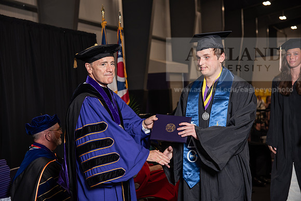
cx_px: 150
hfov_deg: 27.0
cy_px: 100
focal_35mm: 75
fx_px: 627
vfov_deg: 18.2
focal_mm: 75
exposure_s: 1/200
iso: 1000
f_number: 5
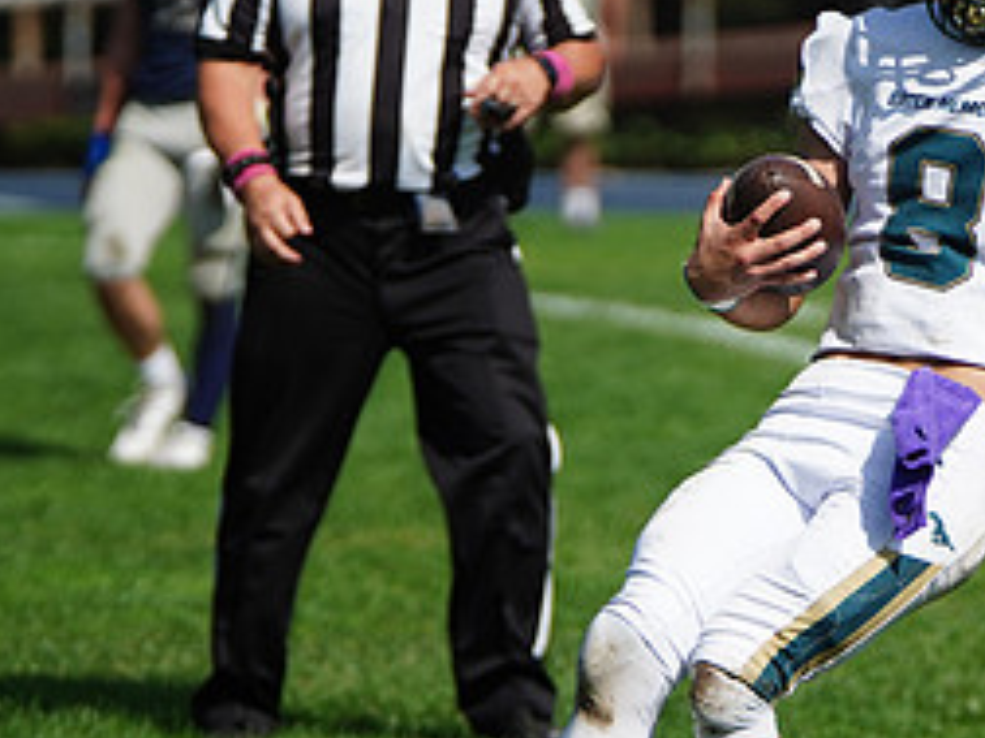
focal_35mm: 463
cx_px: 774
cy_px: 232
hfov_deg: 4.3
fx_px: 13175
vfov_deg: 3.2
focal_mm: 209
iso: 400
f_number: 2.8
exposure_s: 1/8000
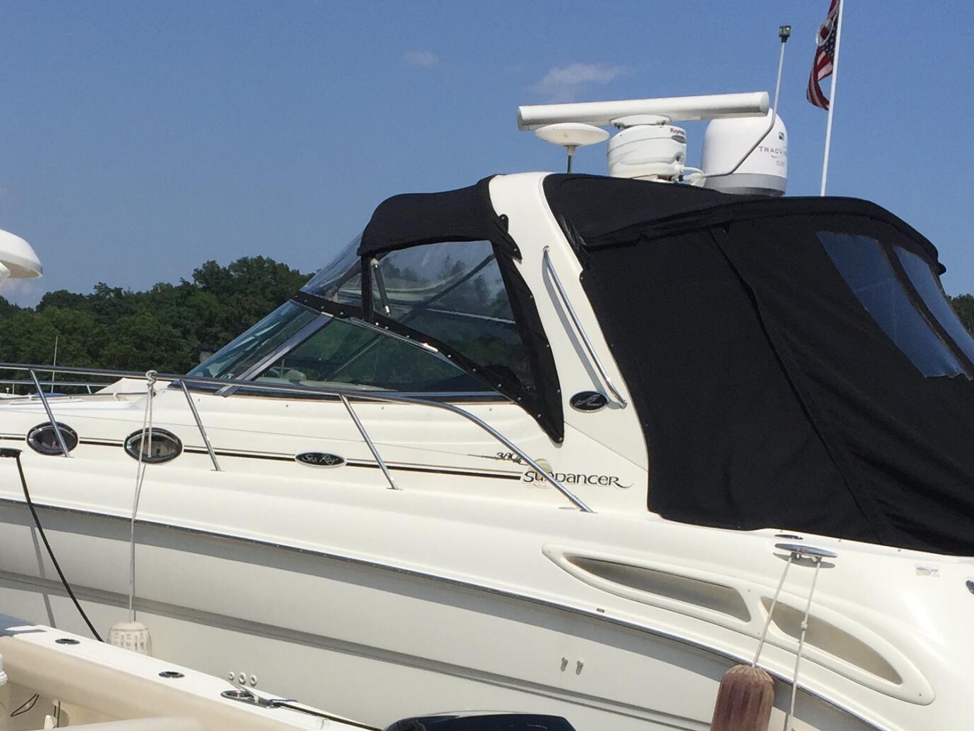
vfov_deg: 22.4
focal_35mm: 63
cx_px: 415
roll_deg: -3.8
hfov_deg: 30.7
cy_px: 730
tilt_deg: -8.7
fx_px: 1773
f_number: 2.2
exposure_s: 1/6623
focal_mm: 4.15
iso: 32
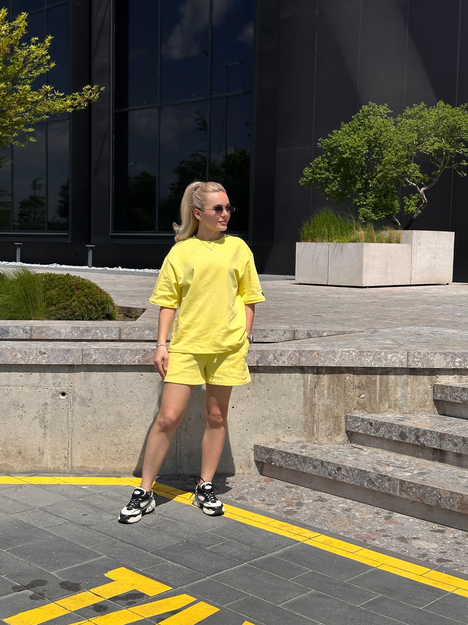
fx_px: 865
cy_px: 312
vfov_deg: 39.7
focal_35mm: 48
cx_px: 234
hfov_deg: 30.3
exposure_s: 1/9804
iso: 64
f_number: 1.78
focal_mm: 6.86
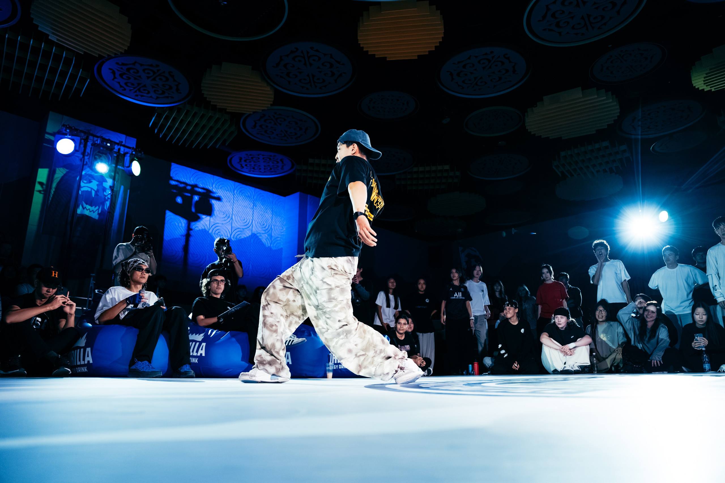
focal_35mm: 24
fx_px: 483
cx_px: 362
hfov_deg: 73.7
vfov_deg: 53.1
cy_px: 242
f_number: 2.8
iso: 3200
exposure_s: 1/800
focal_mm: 24
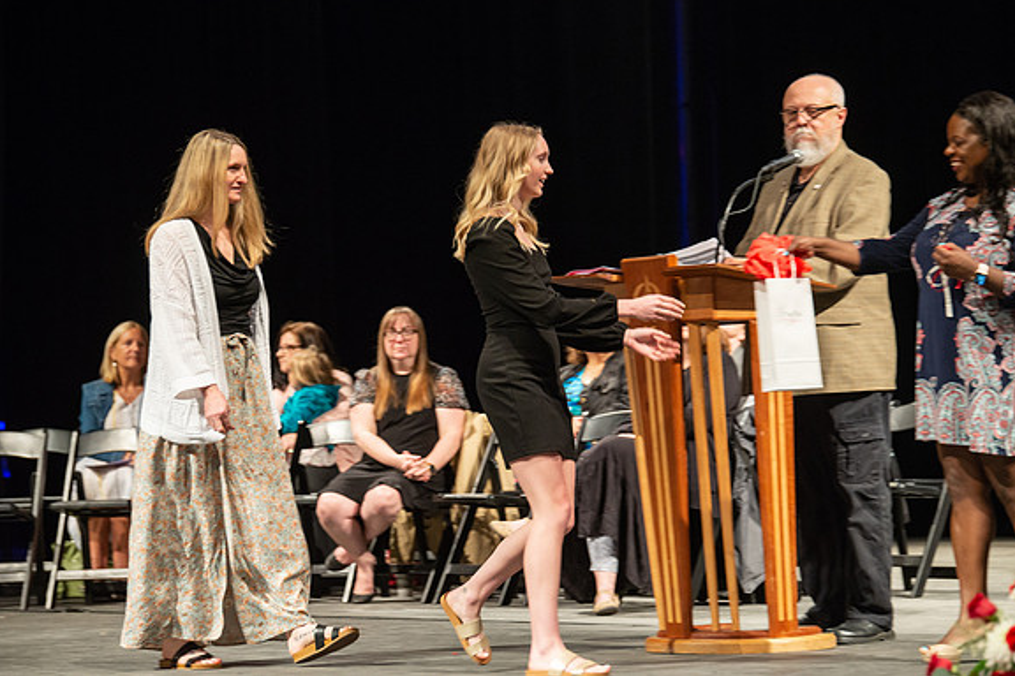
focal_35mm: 146
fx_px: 4116
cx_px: 509
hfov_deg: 14.1
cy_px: 337
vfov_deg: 9.4
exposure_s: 1/100
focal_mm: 145
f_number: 4
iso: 1600
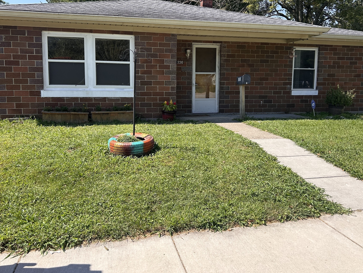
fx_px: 325
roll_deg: +0.5
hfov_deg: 58.4
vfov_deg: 45.3
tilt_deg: -5.7
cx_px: 183
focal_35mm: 31
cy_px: 114
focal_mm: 5.7
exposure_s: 1/2353
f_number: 1.5
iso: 50
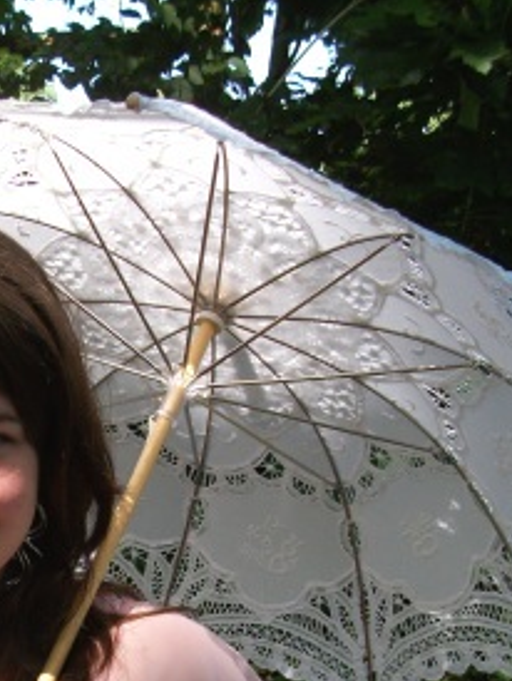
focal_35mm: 70
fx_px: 1378
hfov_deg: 20.3
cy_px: 614
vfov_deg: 26.8
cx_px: -17
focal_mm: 5.7
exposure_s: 1/250
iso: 80
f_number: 2.9
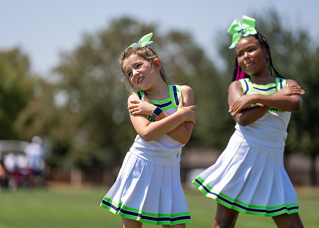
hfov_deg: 10.5
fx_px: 1743
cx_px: 160
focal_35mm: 192
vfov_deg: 7.5
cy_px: 114
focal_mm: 182
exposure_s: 1/1600
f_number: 2.8
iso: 100
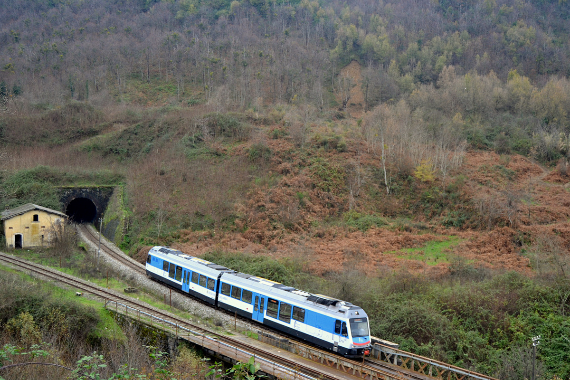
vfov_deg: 36.9
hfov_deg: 53.1
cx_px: 285
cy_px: 190
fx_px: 570
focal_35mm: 36
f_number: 3.8
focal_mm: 24
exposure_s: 1/500
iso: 400
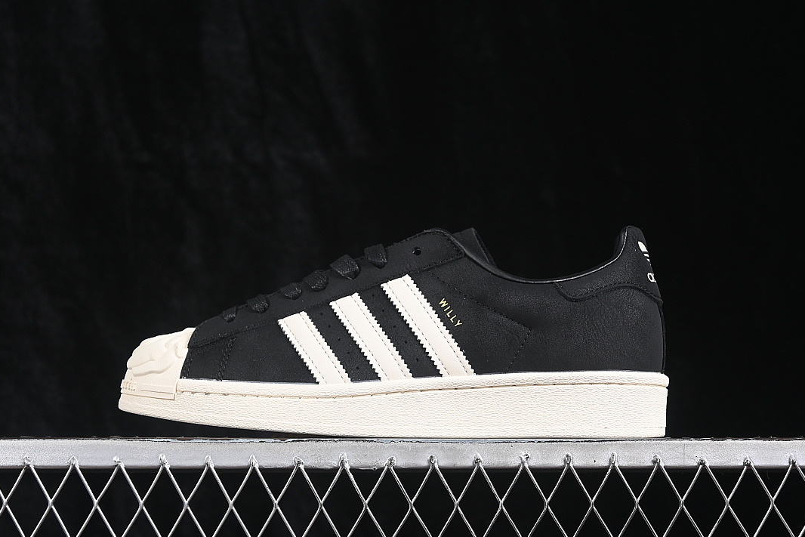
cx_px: 402
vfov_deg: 18.0
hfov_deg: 26.6
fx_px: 1700
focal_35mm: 76
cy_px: 271
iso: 160
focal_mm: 50
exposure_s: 1/60
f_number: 6.3
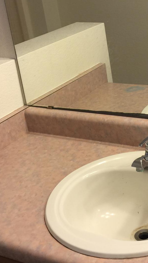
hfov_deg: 19.6
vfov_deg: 34.4
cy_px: 80
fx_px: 419
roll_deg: +7.2
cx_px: 138
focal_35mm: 60
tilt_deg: -19.9
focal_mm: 4.15
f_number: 2.2
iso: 32
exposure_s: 1/40
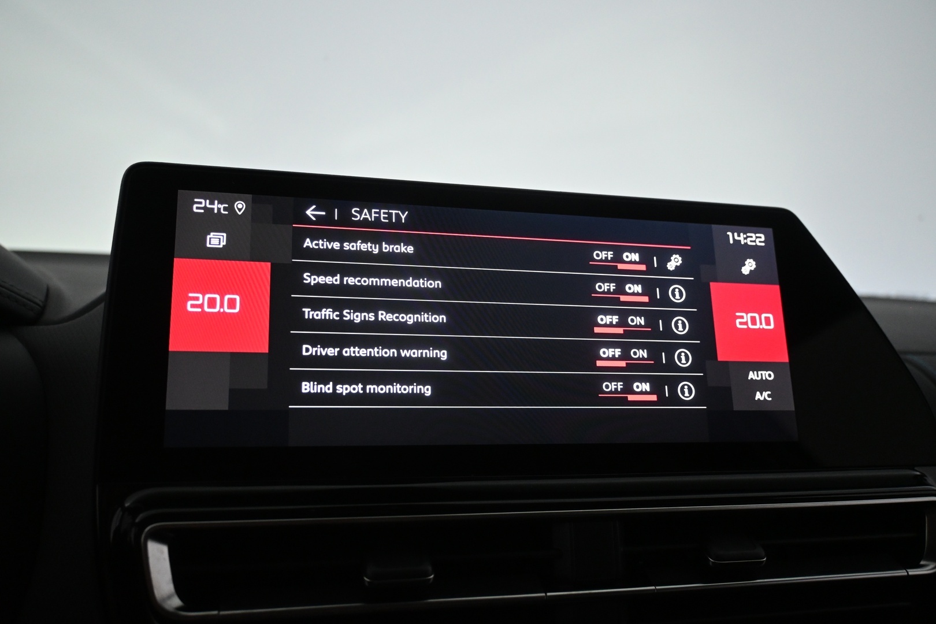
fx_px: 819
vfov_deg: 41.7
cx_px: 468
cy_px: 312
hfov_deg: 59.5
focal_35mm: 32
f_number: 4
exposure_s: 1/125
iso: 2000
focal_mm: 21
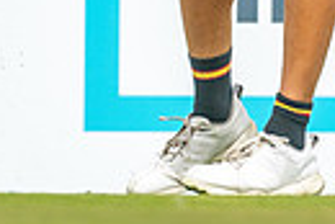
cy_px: -325
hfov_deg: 1.3
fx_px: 15315
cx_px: 266
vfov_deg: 0.8
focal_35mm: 1644
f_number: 4
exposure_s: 1/4000
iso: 320
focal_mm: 300
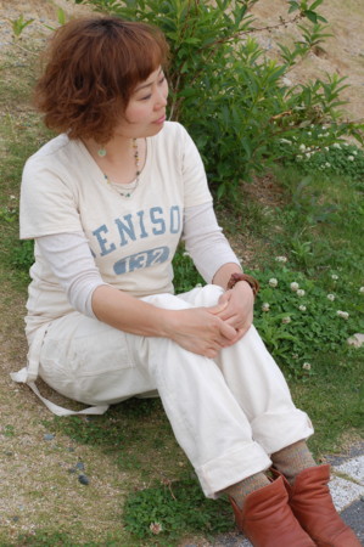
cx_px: 182
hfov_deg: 18.1
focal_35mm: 75
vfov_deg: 27.0
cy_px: 274
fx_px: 1140
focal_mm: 50
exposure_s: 1/250
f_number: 8
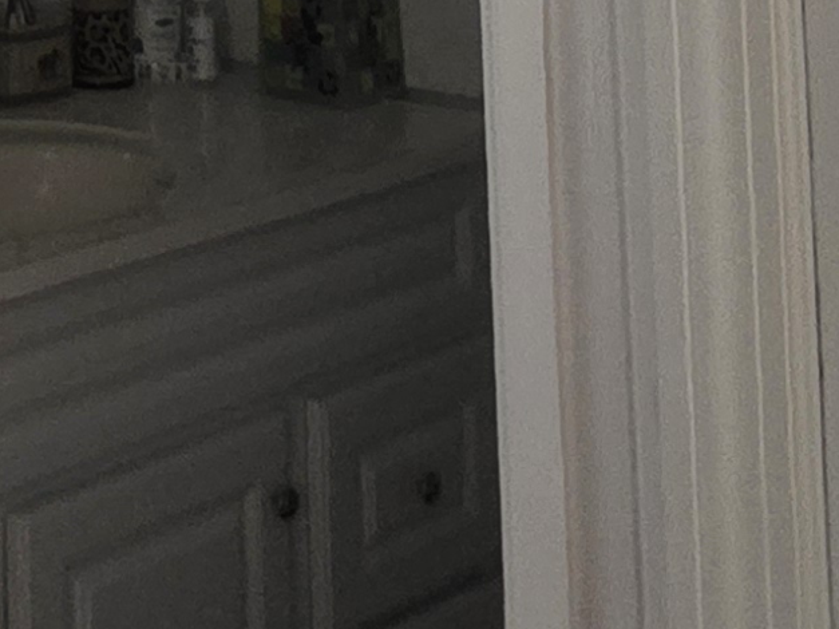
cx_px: -286
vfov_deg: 15.8
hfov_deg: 21.1
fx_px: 2011
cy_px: -416
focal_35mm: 83
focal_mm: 2.2
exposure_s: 1/60
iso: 1000
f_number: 1.9
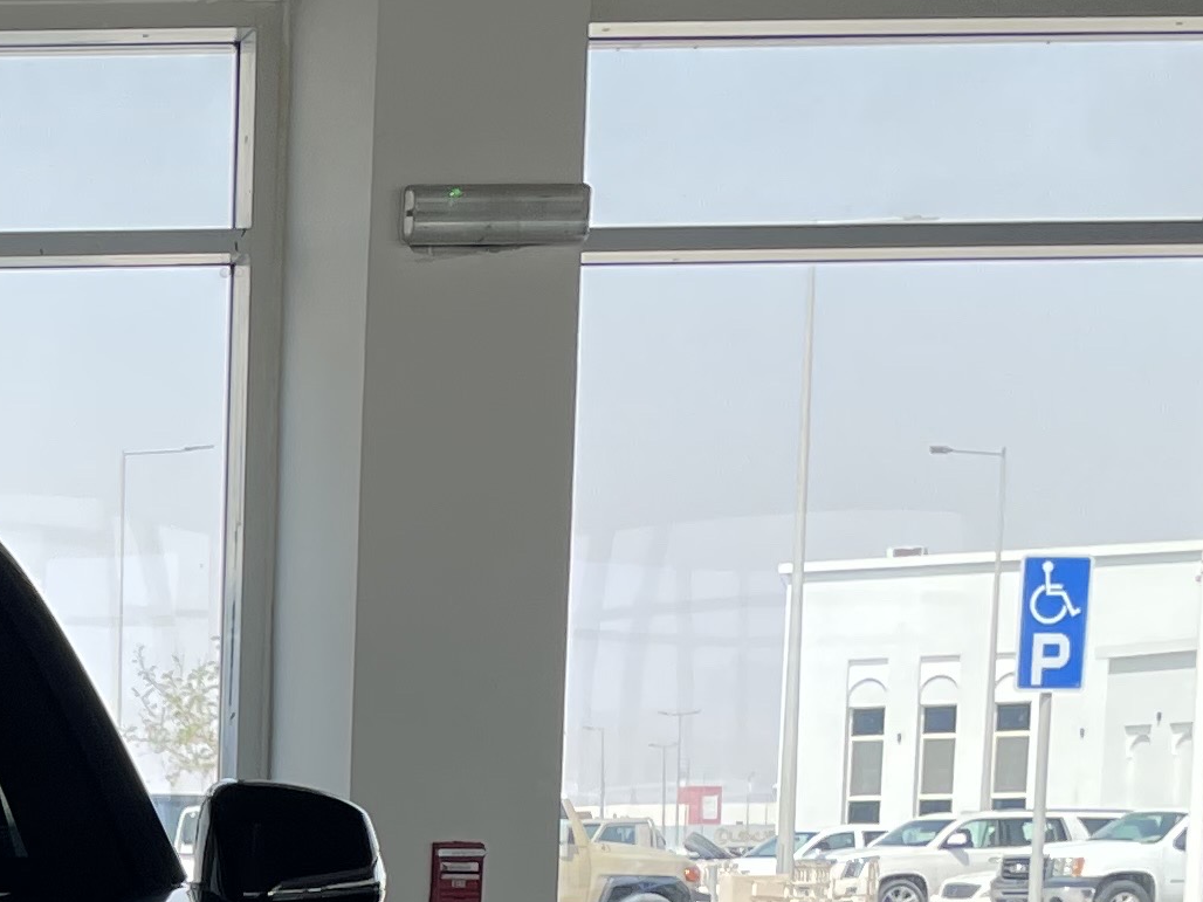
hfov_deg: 17.5
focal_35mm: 102
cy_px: 1391
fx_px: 3545
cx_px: -559
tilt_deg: -8.6
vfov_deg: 13.6
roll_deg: +0.8
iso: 32
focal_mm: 4.2
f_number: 1.6
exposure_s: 1/963
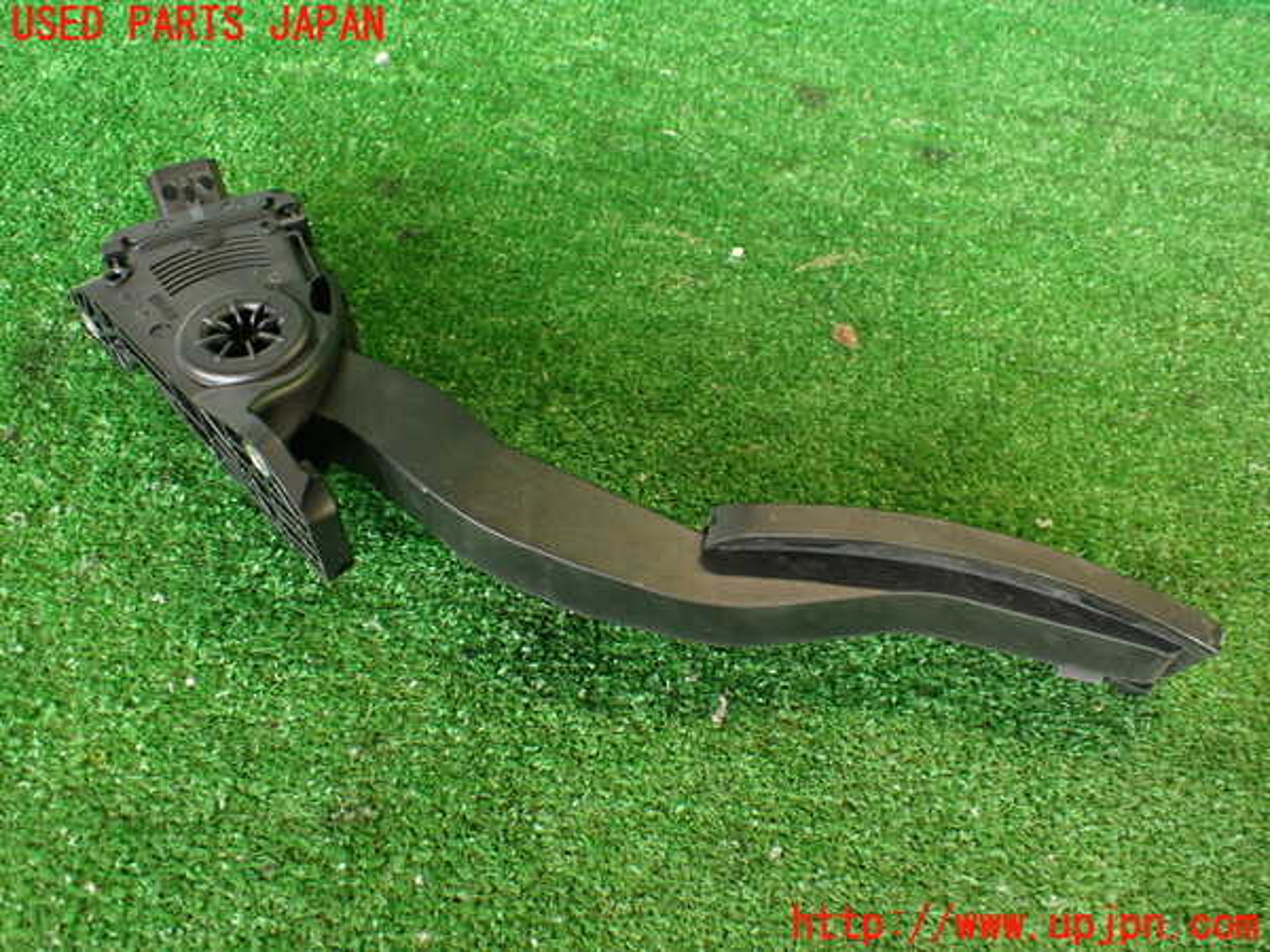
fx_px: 1101
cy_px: 476
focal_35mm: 30
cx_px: 635
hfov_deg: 60.0
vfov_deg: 46.8
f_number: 2.3
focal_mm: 5.4
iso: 200
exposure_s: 1/30
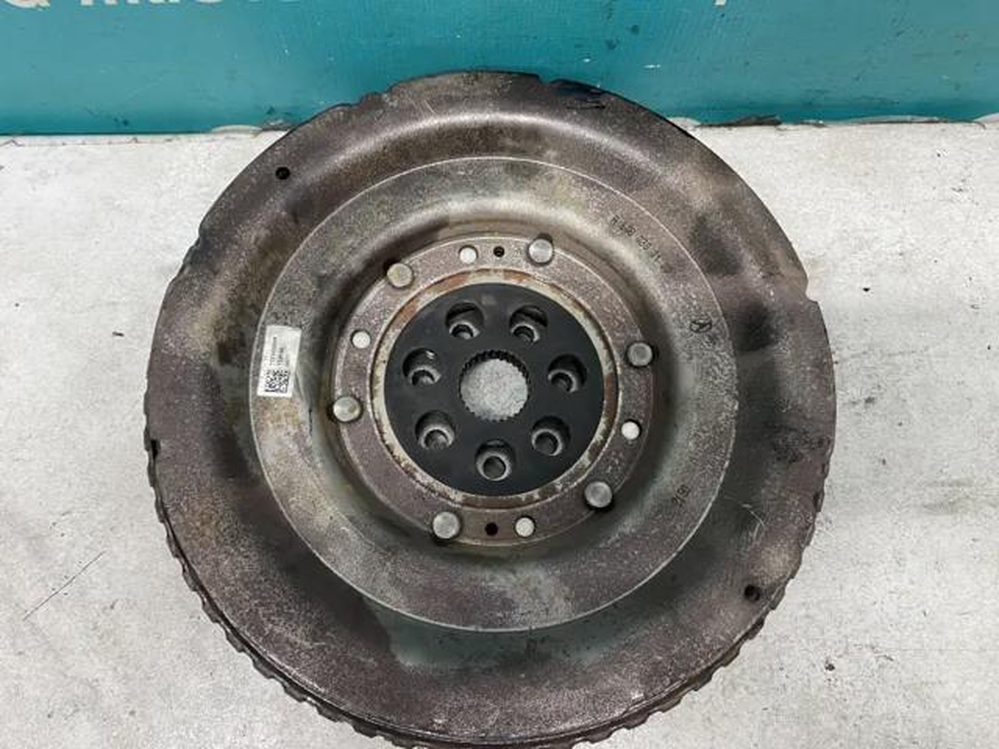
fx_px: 750
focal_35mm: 26
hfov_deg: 67.3
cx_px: 500
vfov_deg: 53.1
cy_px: 374
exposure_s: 1/50
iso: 125
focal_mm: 4.25
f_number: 1.8
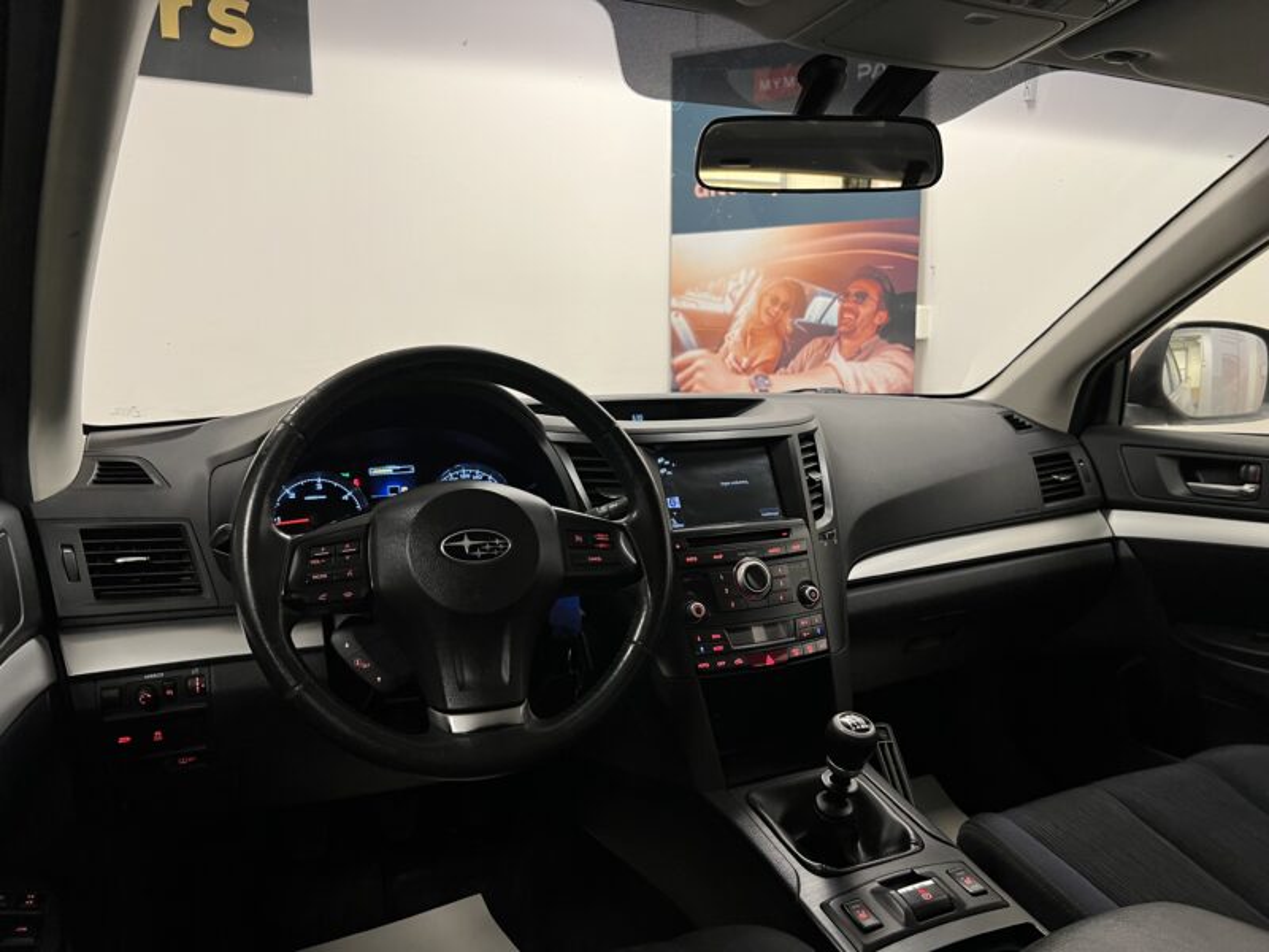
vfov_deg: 53.1
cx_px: 634
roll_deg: -0.4
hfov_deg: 67.3
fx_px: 953
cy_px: 476
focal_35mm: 26
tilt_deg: -8.9
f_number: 1.5
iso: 80
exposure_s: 1/50
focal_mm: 5.7
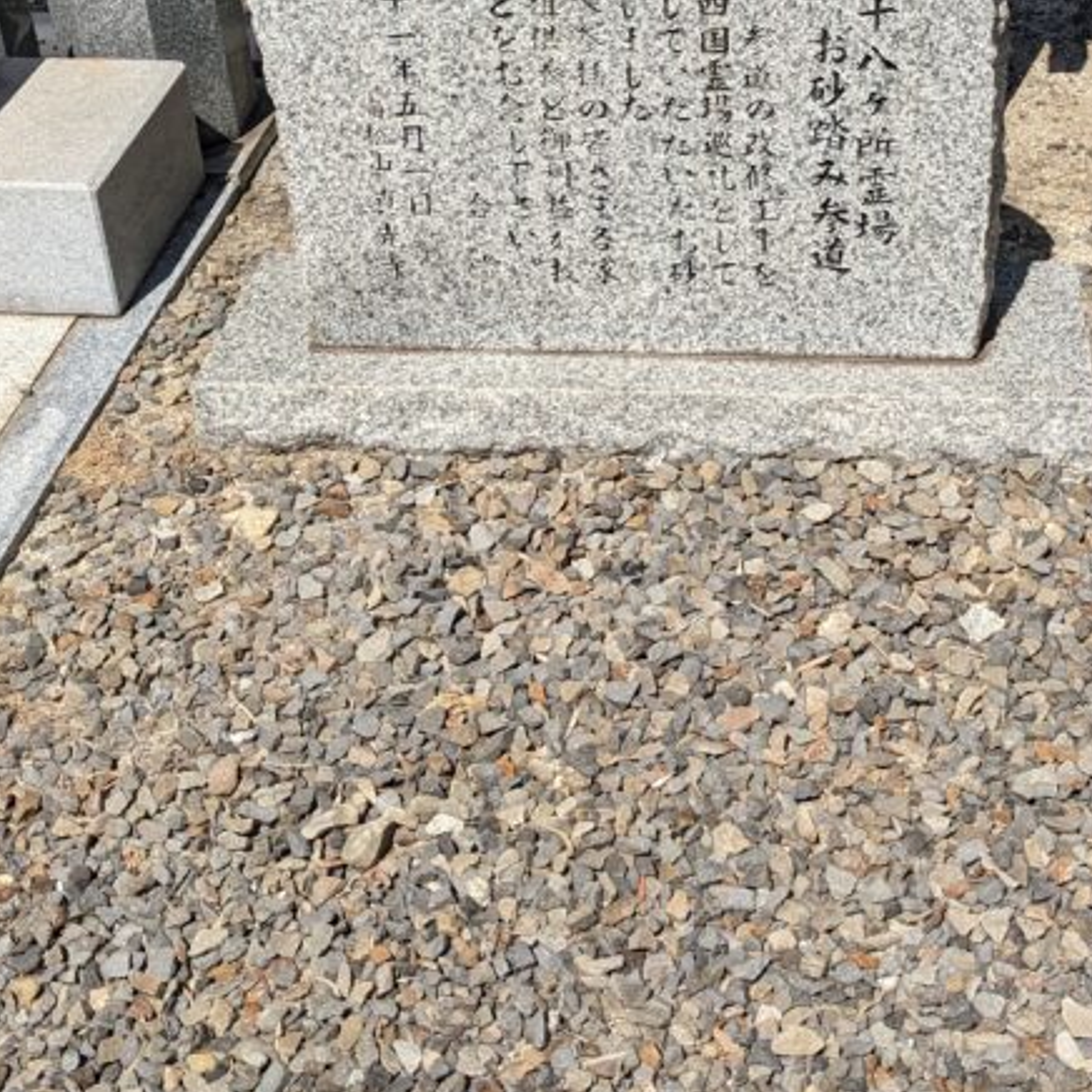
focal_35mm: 56
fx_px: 1999
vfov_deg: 29.7
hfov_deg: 30.4
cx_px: 706
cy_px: 195
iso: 51
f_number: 1.73
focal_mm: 4.38
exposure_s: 1/3356
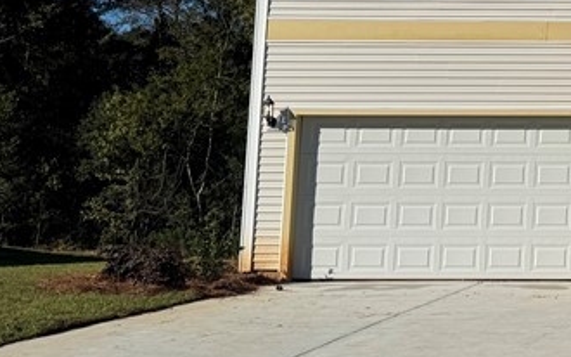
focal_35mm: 79
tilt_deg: +8.9
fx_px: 1229
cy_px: 12
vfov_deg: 16.2
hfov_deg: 23.2
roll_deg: -1.4
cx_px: 739
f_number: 1.78
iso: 80
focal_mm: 6.76
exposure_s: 1/9009
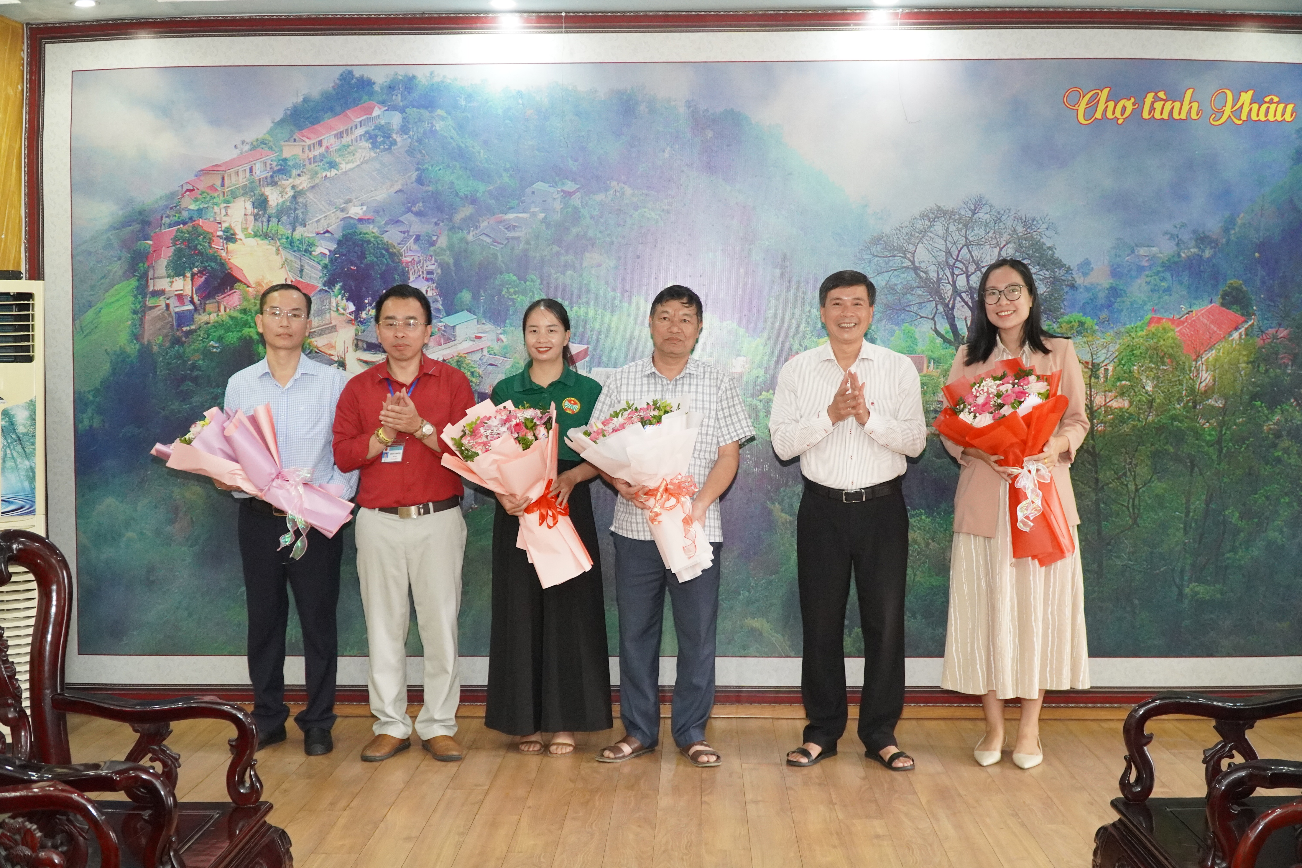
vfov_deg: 34.2
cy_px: 434
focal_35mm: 39
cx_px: 651
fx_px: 1410
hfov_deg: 49.6
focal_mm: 26
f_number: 4
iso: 3200
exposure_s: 1/160
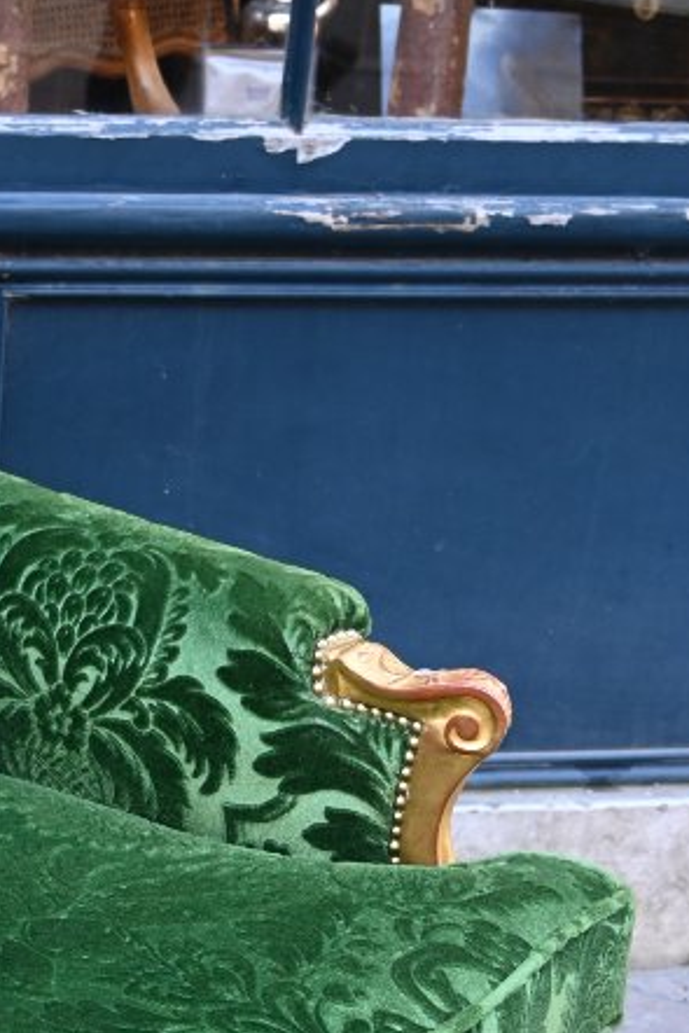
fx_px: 2744
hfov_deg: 13.9
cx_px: -135
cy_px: 944
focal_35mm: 96
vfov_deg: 20.8
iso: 400
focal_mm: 23.5
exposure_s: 1/250
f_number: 4
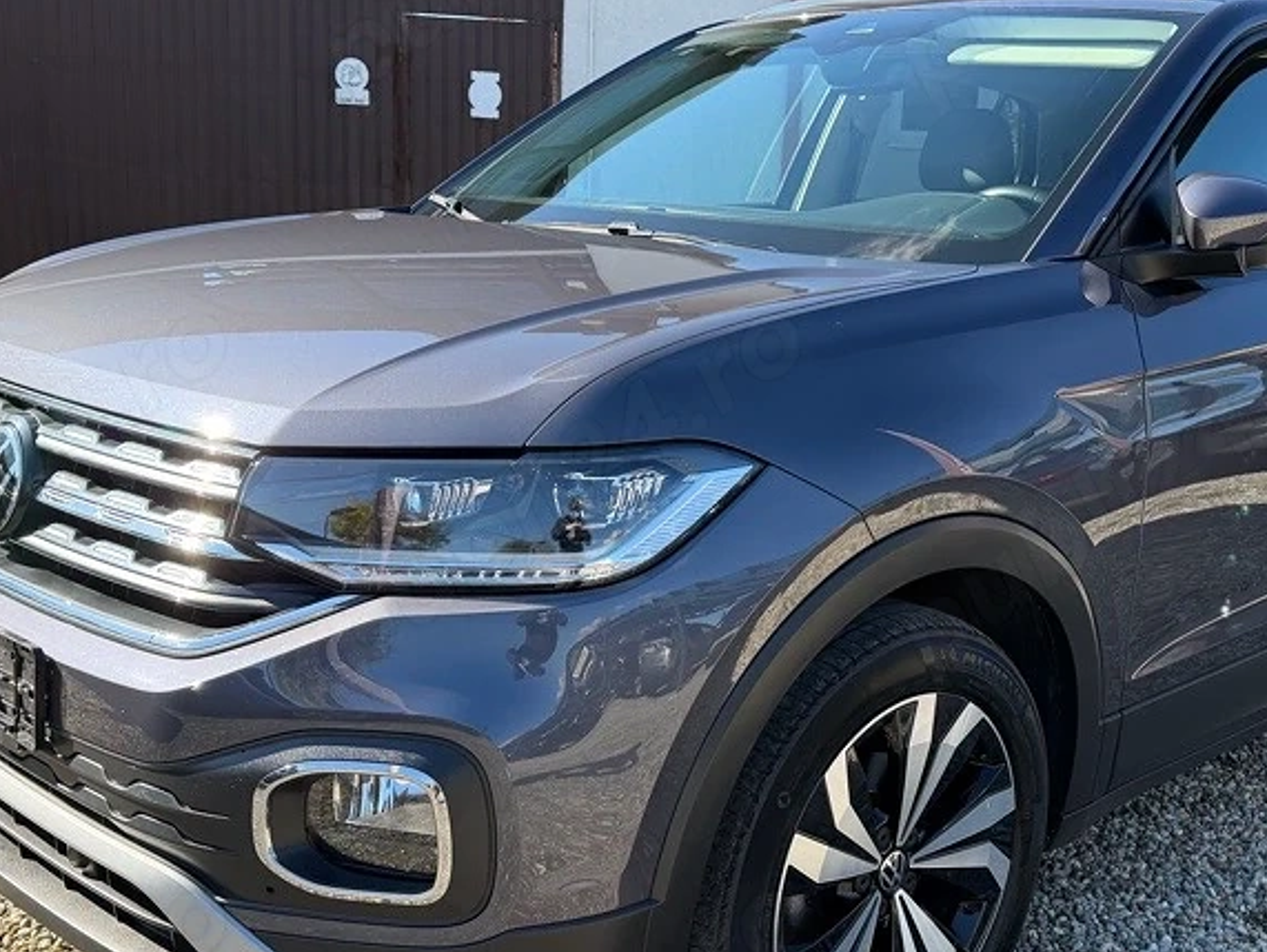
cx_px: 710
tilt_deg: -12.7
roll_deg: -2.8
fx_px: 1538
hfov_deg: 44.7
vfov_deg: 34.4
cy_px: 506
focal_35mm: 42
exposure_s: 1/1437
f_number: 1.78
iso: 100
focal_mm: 6.76
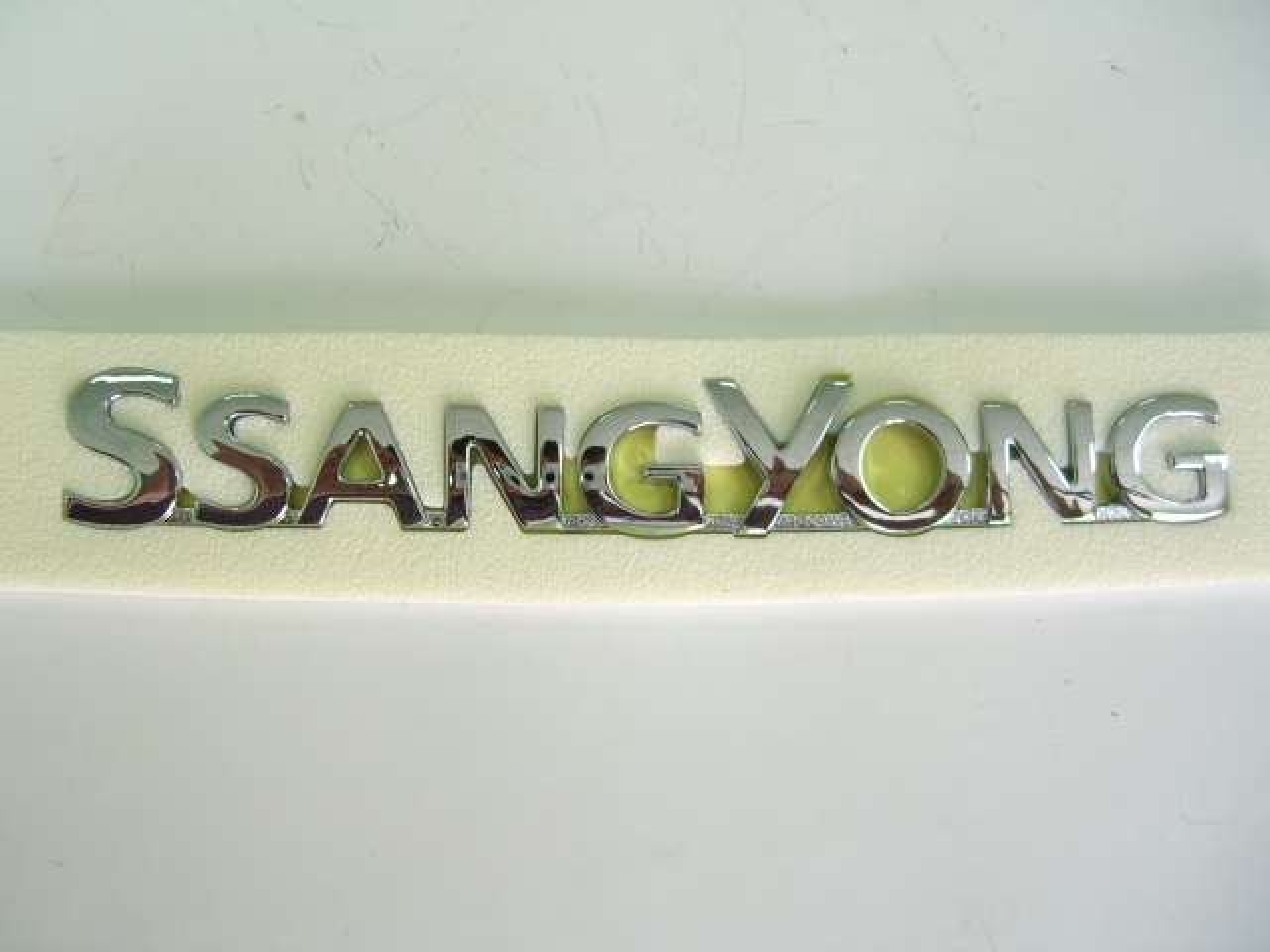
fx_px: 1394
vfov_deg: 37.7
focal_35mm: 38
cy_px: 476
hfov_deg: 49.0
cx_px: 635
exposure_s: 1/60
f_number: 2.8
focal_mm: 7.9
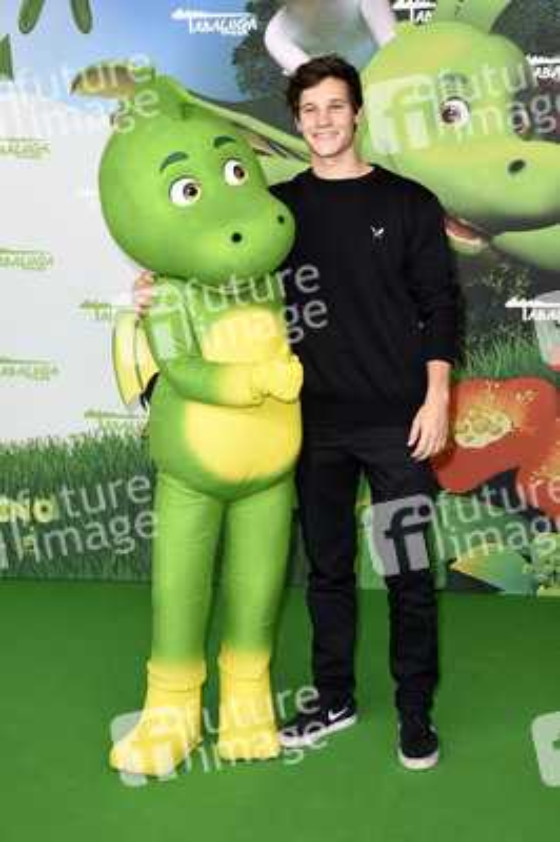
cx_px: 280
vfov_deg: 38.9
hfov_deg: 26.4
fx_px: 1192
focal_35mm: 51
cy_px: 421
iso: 500
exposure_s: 1/125
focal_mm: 34
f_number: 5.6
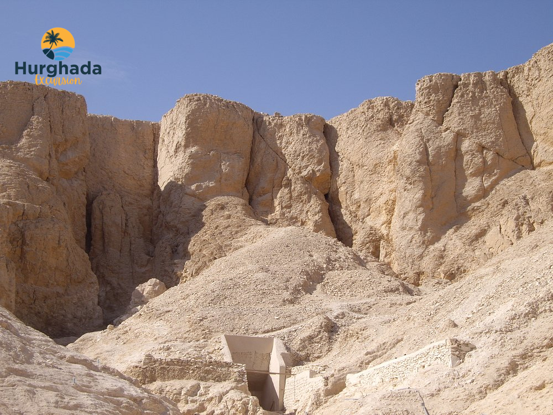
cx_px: 276
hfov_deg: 29.8
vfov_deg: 22.6
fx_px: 1038
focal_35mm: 65
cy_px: 208
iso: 64
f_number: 3.8
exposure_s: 1/800
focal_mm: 13.7
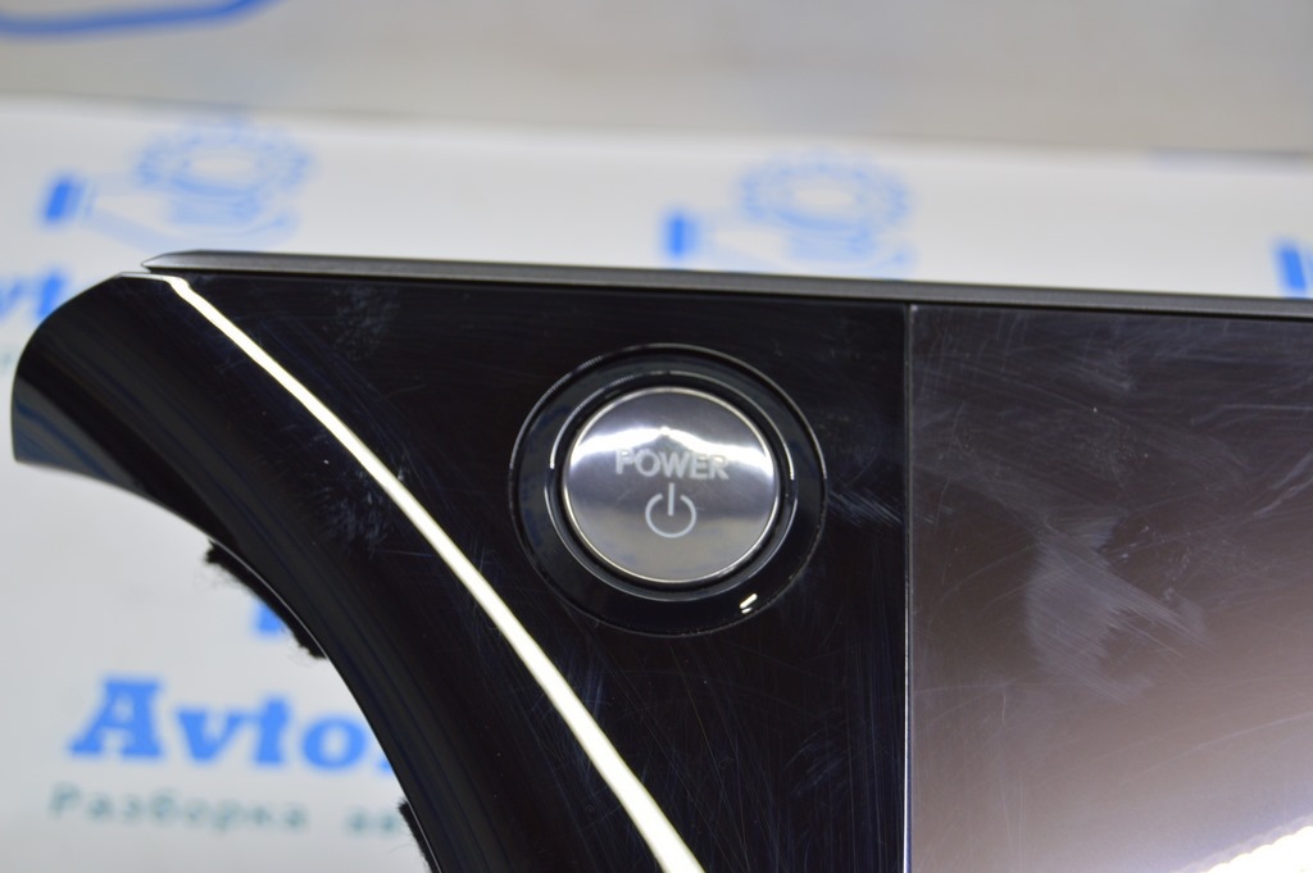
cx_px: 656
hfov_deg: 28.1
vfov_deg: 18.9
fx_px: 2624
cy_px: 436
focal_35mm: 72
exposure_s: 1/20
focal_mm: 48
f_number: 5.6
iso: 400
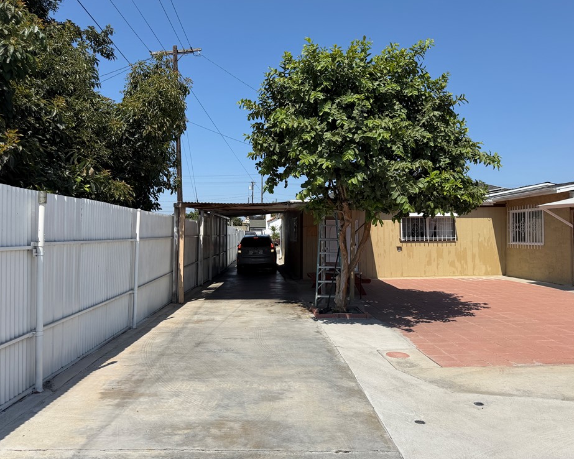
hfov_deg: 66.0
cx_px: 294
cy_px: 222
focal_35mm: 26
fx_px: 442
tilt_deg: +2.3
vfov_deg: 54.9
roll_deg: +0.7
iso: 80
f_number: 1.78
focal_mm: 6.76
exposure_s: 1/6711
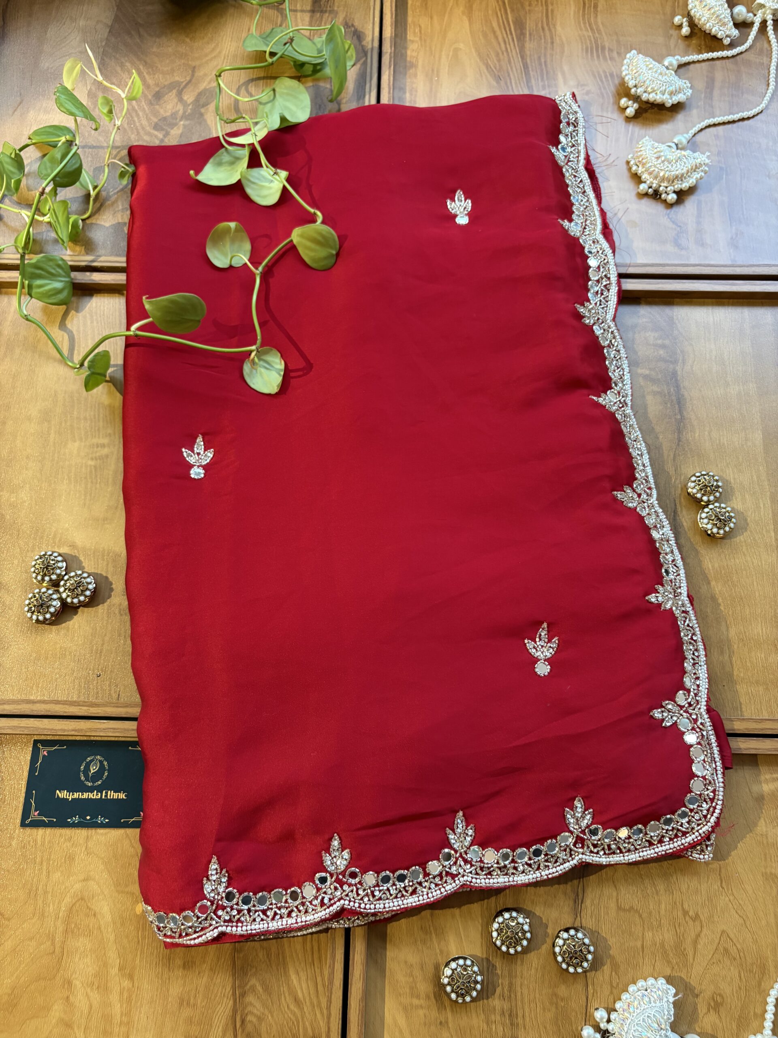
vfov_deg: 67.3
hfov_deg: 53.1
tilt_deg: -72.3
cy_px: 519
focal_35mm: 26
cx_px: 389
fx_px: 779
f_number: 1.6
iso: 200
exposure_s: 1/50
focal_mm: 5.96
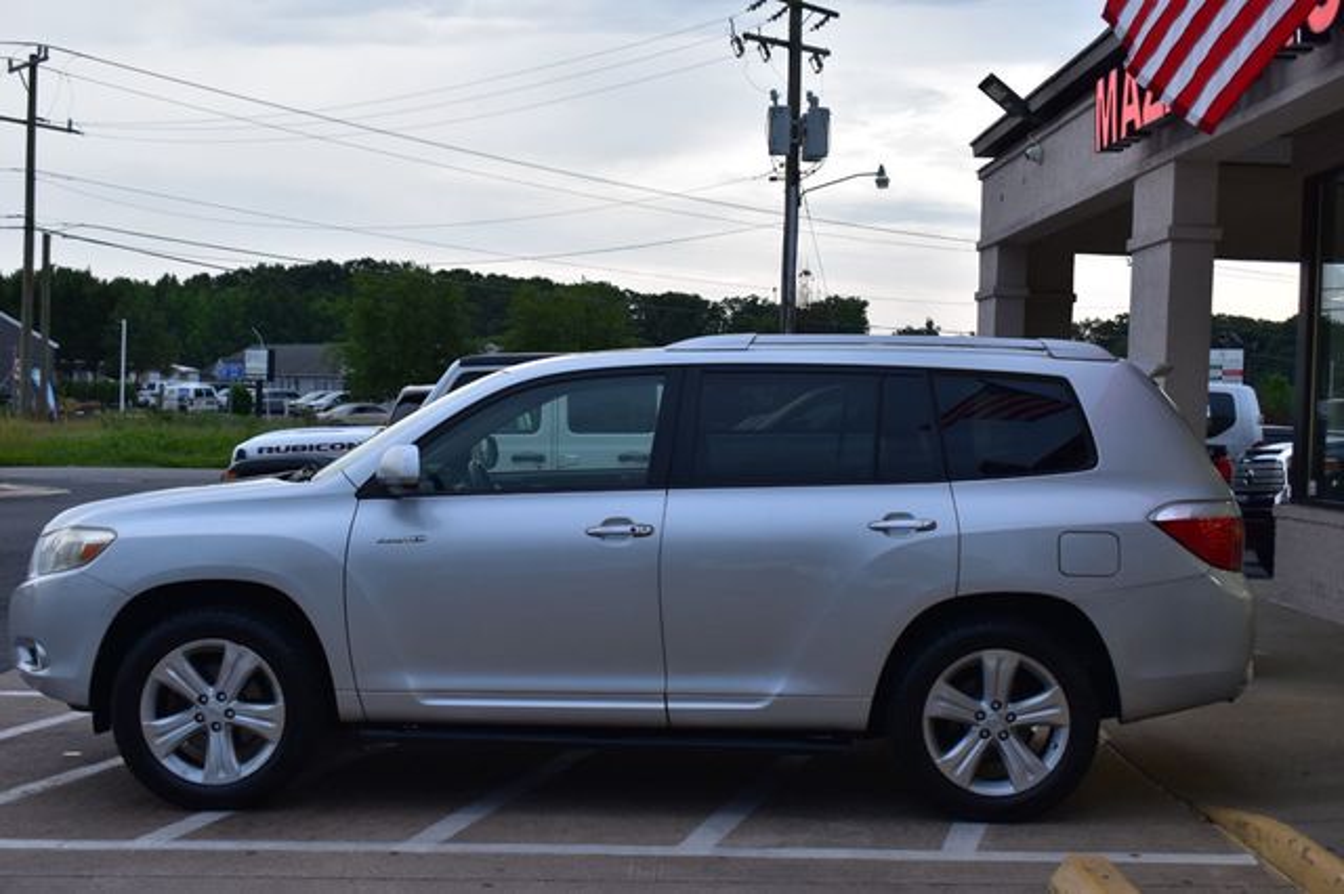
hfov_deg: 41.1
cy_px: 447
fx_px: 1791
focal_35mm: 48
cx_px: 672
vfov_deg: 28.0
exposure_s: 1/40
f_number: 7.1
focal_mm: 32
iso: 400
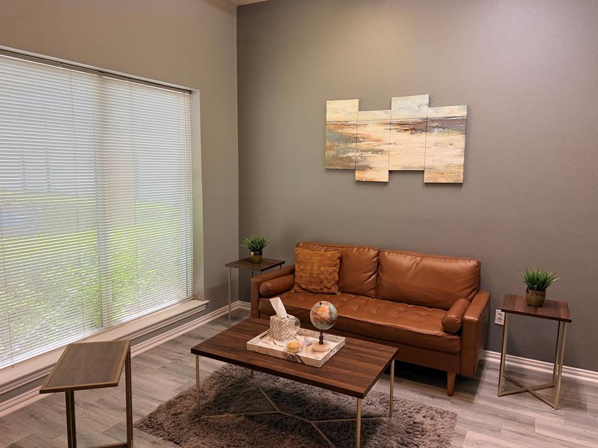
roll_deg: -1.3
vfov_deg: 54.9
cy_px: 224
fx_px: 432
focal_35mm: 25
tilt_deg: -6.1
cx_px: 308
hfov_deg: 69.4
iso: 200
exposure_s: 1/120
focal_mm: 6.76
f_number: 1.78
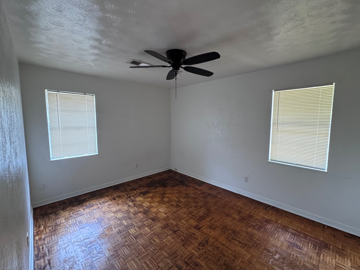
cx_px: 183
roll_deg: -0.8
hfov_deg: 98.1
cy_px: 134
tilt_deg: -5.7
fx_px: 156
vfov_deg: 81.8
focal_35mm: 15
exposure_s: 1/60
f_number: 2.2
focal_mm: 2.22
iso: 400
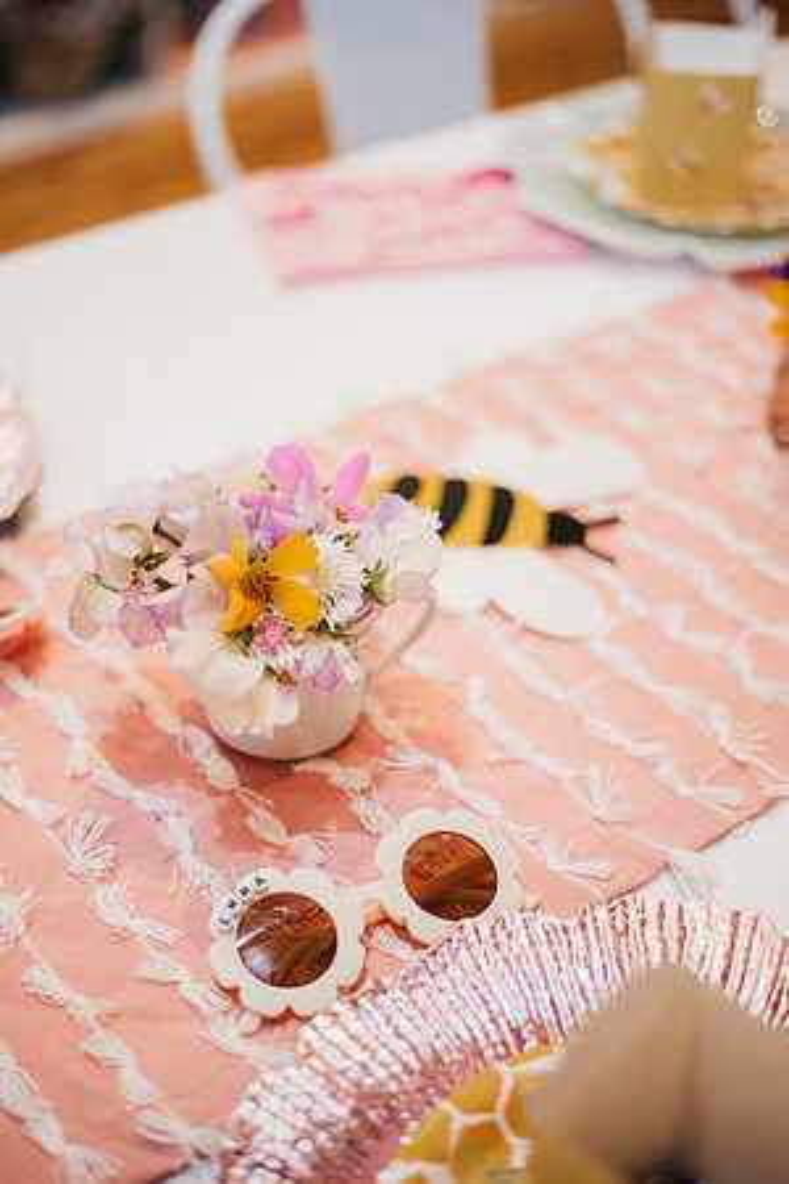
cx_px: 394
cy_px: 592
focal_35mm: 50
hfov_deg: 27.0
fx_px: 1644
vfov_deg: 39.6
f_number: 1.8
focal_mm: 50
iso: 1000
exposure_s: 1/200
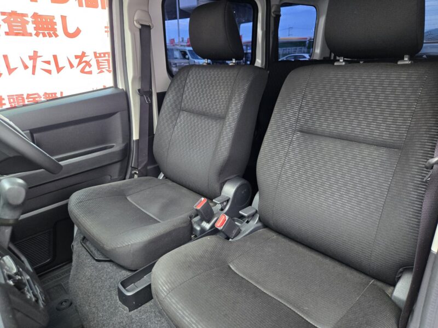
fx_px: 291
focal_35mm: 23
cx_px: 219
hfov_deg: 73.9
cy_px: 164
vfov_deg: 58.9
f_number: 1.8
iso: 250
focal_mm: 5.4
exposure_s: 1/100
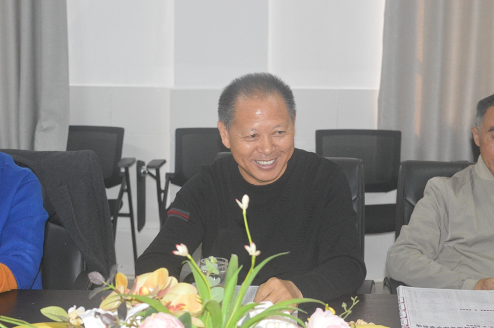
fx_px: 1130
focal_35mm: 82
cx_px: 247
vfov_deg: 16.5
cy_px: 164
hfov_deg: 24.7
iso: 3200
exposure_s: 1/60
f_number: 5.6
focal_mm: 55
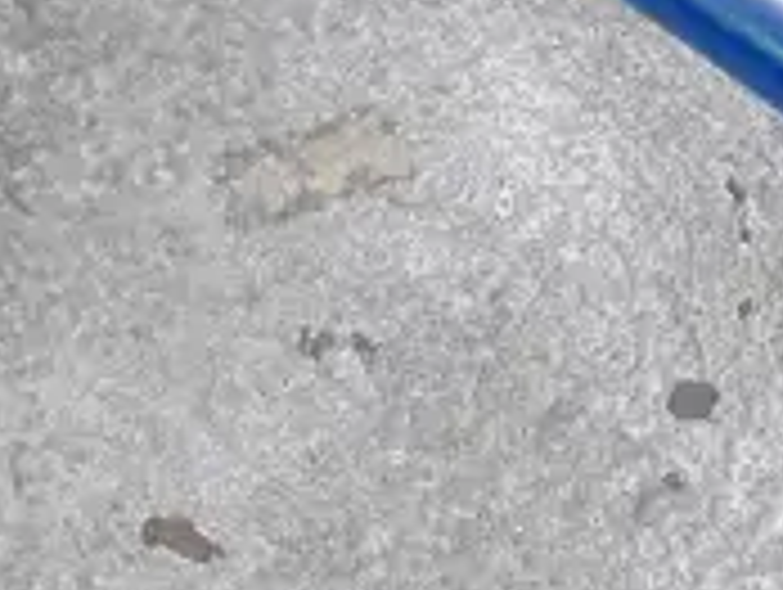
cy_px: 736
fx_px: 3466
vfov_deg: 9.6
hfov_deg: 10.7
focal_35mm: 153
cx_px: 1989
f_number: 4
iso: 3200
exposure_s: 1/80
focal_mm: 13
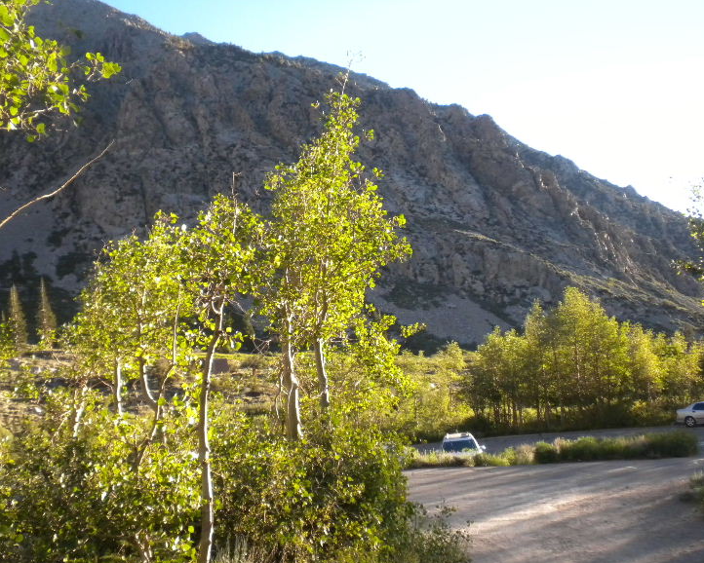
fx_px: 813
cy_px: 284
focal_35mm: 39
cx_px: 348
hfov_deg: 46.8
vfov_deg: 38.2
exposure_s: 1/582
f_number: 3.5
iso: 400
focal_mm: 6.6
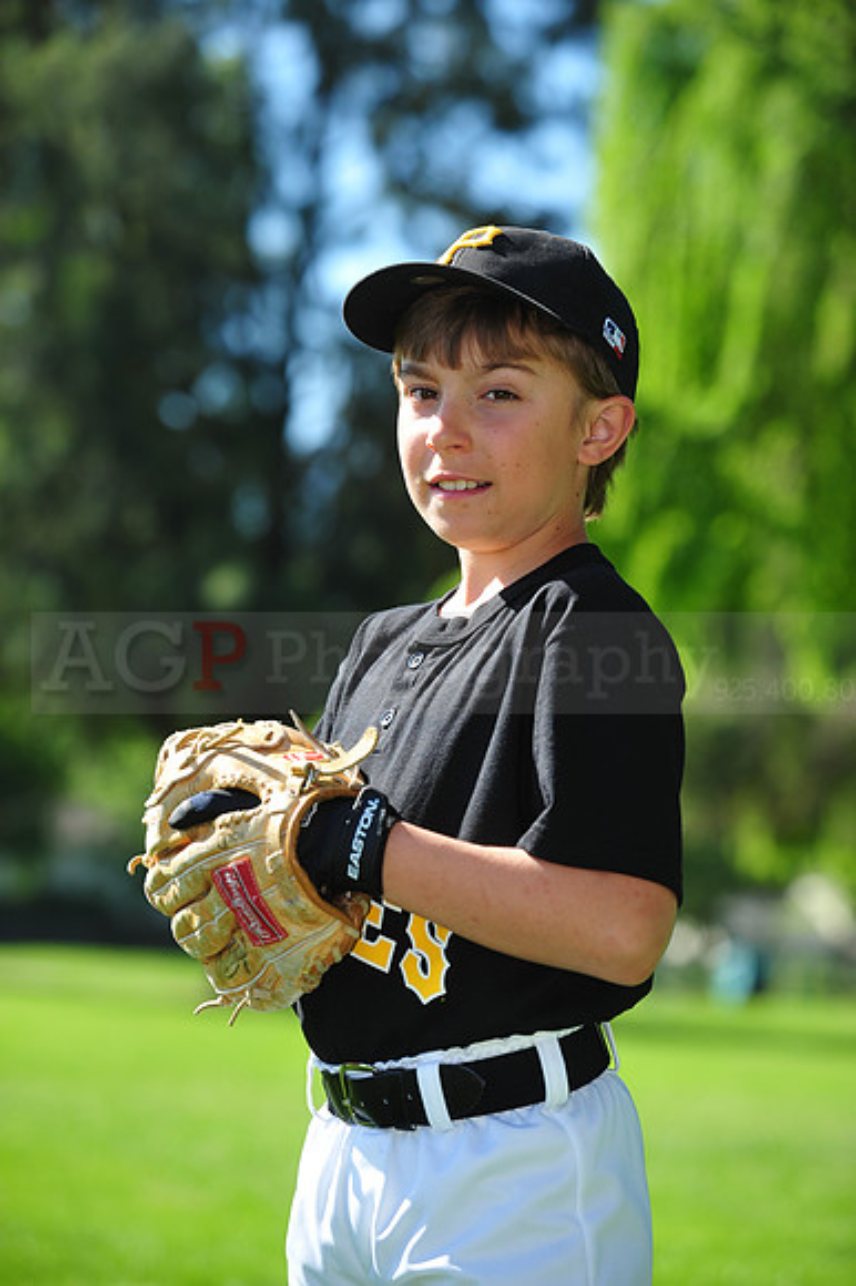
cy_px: 643
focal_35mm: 112
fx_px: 3999
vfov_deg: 18.3
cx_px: 428
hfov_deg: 12.2
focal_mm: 112
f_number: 5
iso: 200
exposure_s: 1/500
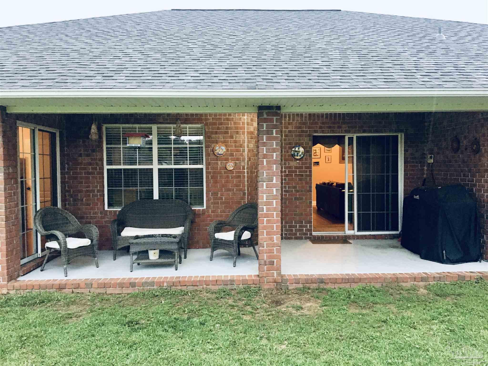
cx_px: 244
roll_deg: +0.1
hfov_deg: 61.7
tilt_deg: -2.3
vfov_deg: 48.2
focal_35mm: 29
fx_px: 409
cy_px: 183
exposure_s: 1/30
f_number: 2.2
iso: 160
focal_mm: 4.15
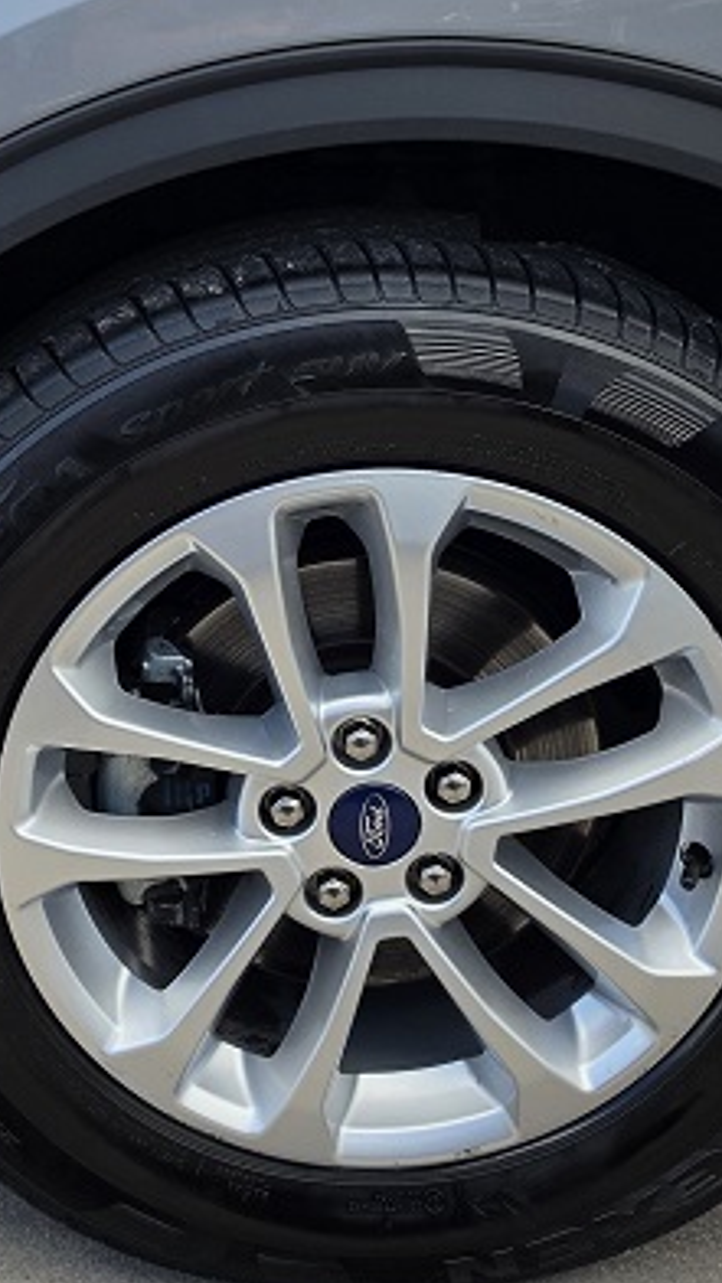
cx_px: 108
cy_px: 421
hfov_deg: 23.0
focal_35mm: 51
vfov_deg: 40.1
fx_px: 1736
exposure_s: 1/4764
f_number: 1.4
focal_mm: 6.5
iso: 64
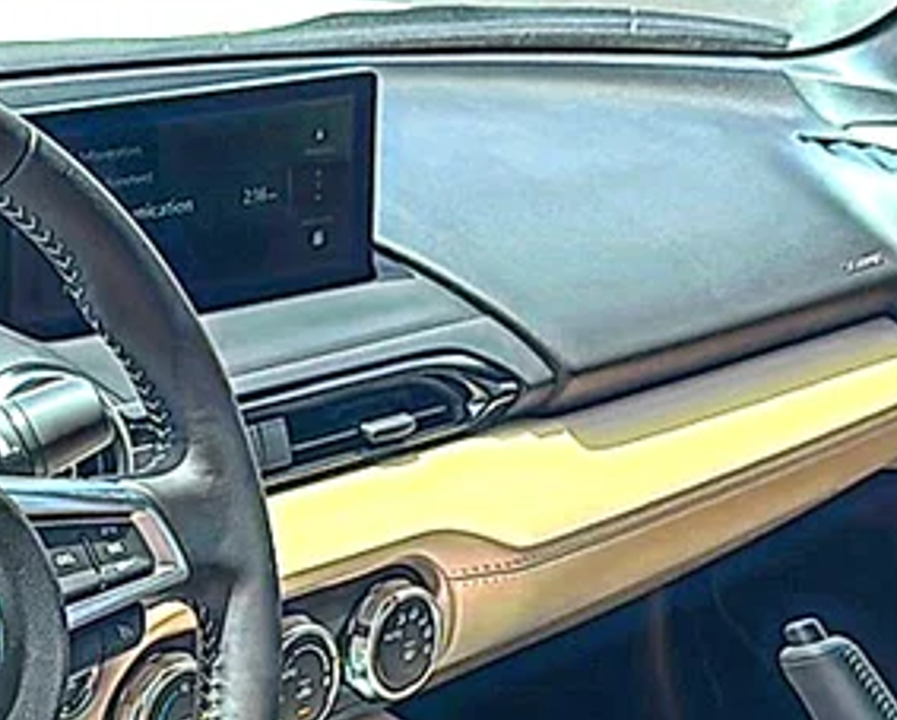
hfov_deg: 20.2
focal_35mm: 94
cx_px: 228
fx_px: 2498
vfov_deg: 16.0
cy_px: 741
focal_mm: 6.86
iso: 100
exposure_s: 1/1645
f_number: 1.78
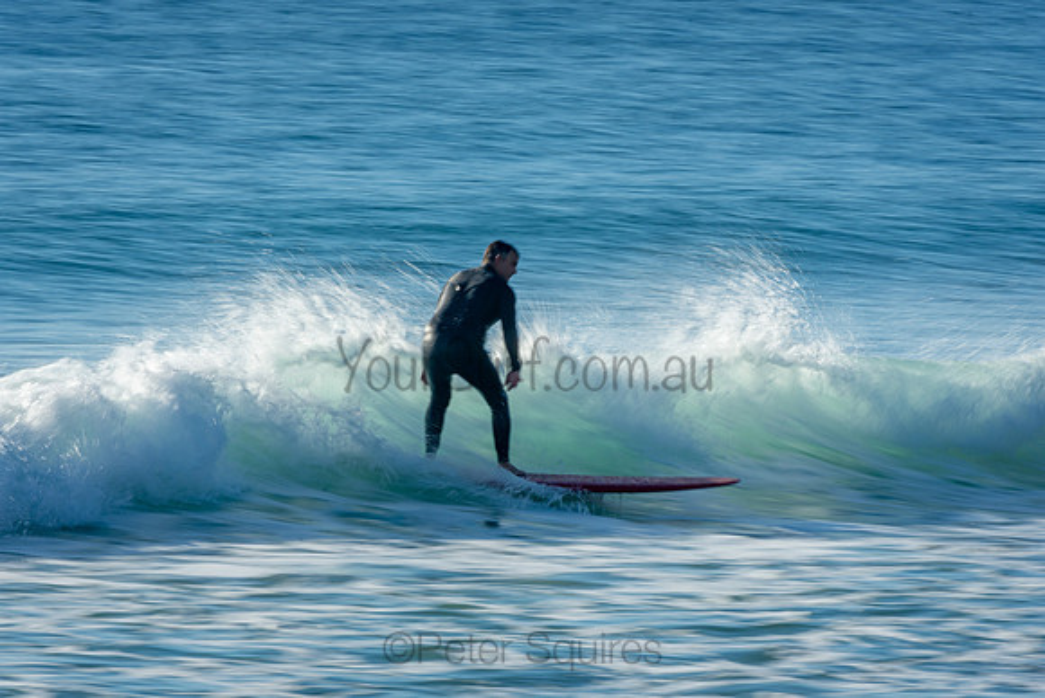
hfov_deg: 3.4
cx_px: 522
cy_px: 349
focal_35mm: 600
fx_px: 17420
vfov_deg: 2.3
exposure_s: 1/30
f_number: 22
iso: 100
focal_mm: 400
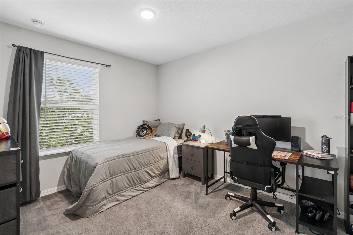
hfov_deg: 100.4
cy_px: 118
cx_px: 176
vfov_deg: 77.3
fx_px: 147
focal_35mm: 15
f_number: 7.1
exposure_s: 1/2
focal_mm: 10
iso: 100
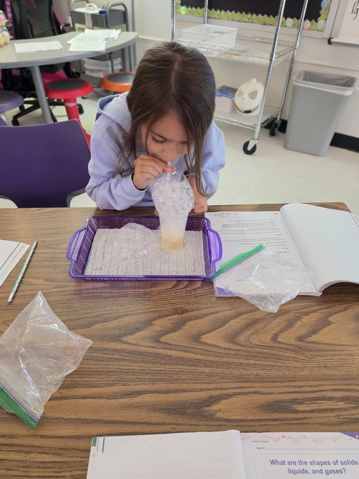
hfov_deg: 58.9
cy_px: 240
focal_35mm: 23
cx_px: 180
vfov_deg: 73.9
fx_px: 318
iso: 800
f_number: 1.4
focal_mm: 6.5
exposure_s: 1/120
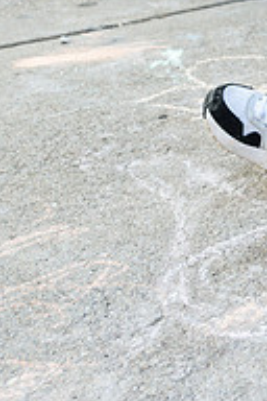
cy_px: 37
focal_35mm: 79
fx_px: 879
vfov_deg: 24.9
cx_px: 588
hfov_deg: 13.7
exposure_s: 1/160
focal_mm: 24
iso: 400
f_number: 3.5
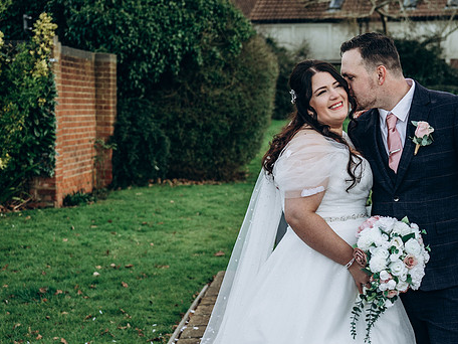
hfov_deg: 24.5
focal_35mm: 78
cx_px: 385
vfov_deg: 18.7
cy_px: 270
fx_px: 1032
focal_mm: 35
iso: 125
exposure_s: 1/200
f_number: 2.8
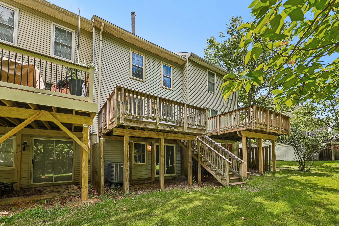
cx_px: 170
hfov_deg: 104.3
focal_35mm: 14
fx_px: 132
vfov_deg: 81.2
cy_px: 113
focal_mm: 14
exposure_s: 1/50
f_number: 8
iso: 100
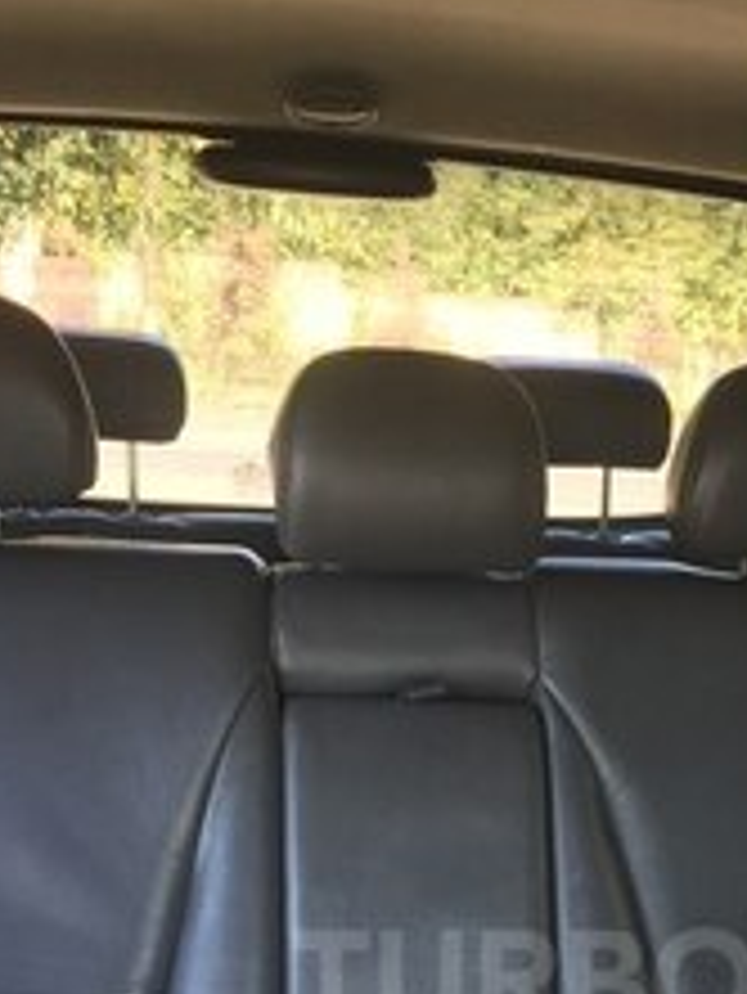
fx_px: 1868
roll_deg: -4.2
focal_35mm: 65
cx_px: 639
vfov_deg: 28.1
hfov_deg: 22.2
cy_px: 981
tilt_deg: -18.5
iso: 40
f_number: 2.2
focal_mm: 4.15
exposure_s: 1/50
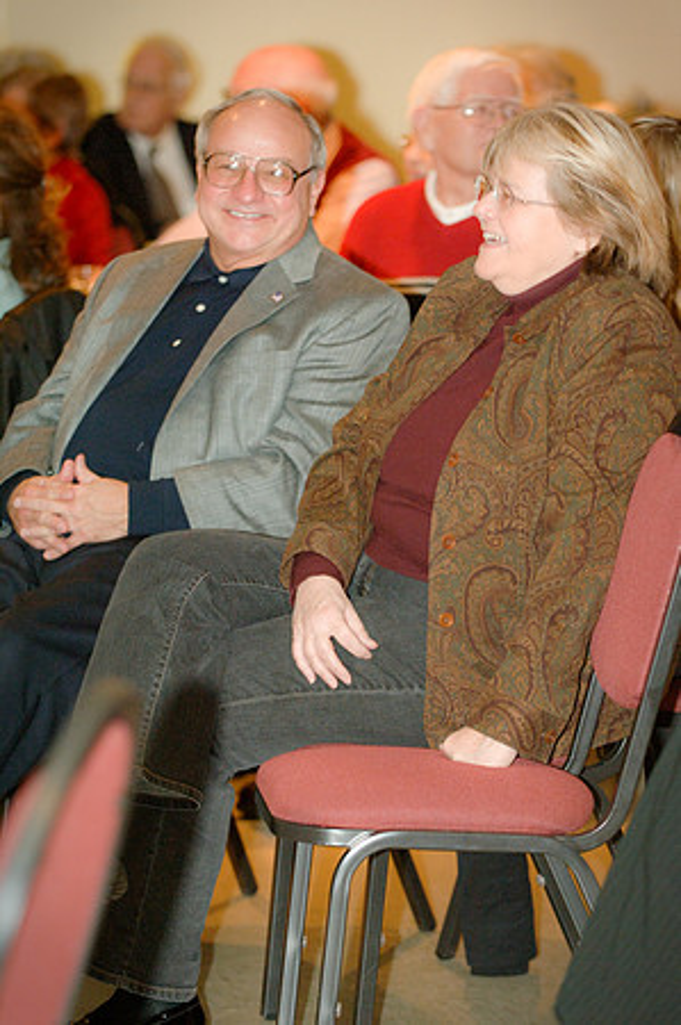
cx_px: 340
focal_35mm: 180
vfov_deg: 11.4
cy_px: 512
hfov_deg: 7.6
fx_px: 5119
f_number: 2.8
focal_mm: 120
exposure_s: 1/40
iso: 800
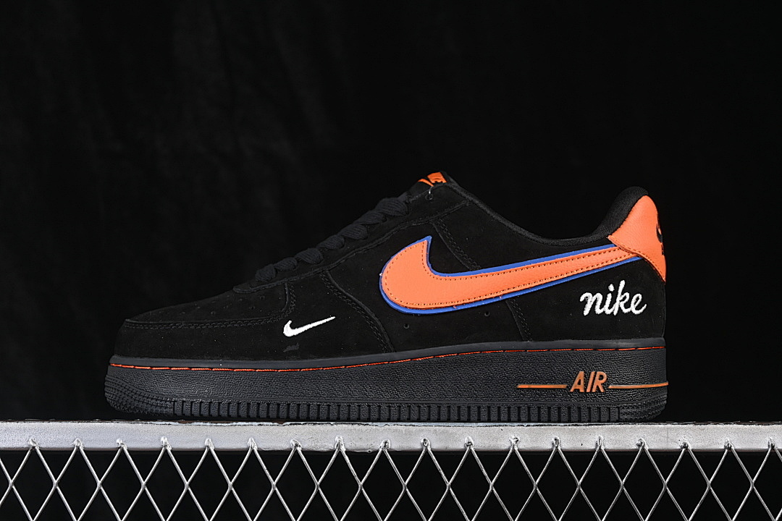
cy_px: 260
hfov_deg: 27.0
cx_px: 391
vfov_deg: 18.2
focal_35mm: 75
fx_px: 1629
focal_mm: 50
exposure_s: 1/60
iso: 160
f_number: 6.3
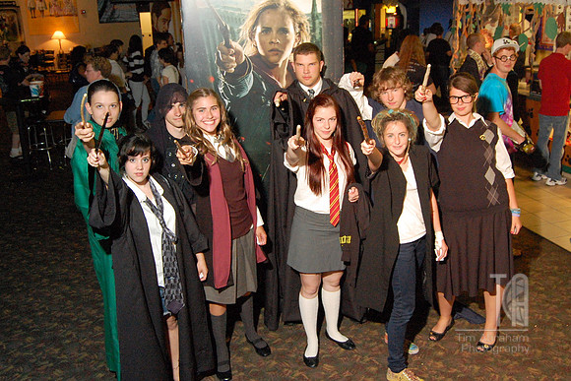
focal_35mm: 27
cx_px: 286
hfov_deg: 67.4
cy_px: 190
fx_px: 428
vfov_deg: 48.0
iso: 1600
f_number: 4
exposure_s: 1/60
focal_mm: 18
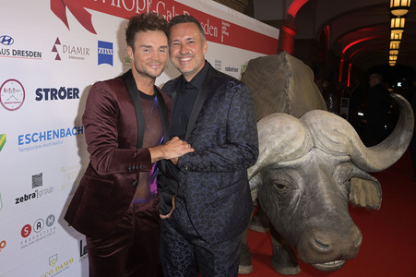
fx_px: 335
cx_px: 208
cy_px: 138
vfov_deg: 44.9
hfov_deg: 63.7
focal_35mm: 29
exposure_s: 1/250
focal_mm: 29
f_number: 5.6
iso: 640
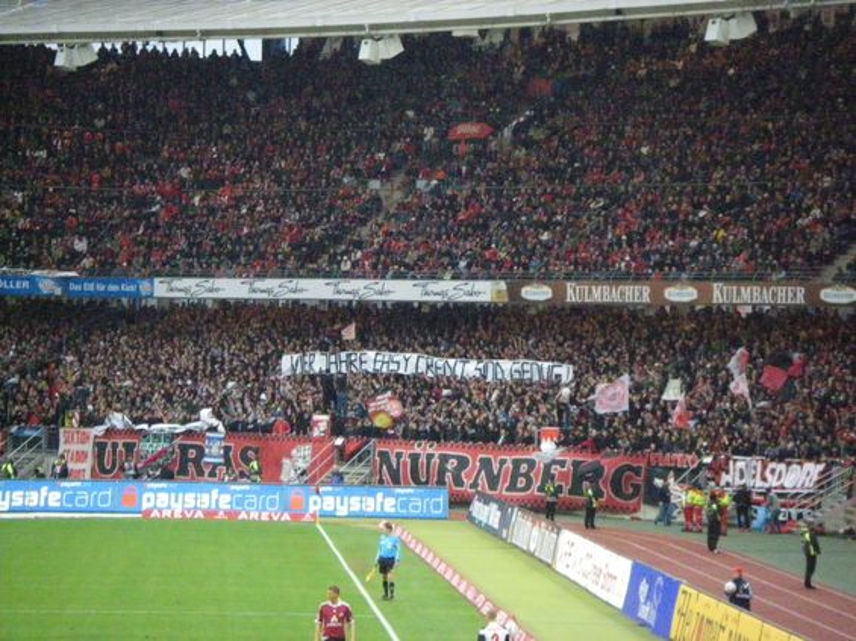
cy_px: 320
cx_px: 428
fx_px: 4176
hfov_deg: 11.7
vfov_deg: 8.8
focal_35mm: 169
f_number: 4.4
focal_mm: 27.9
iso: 2000
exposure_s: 1/250
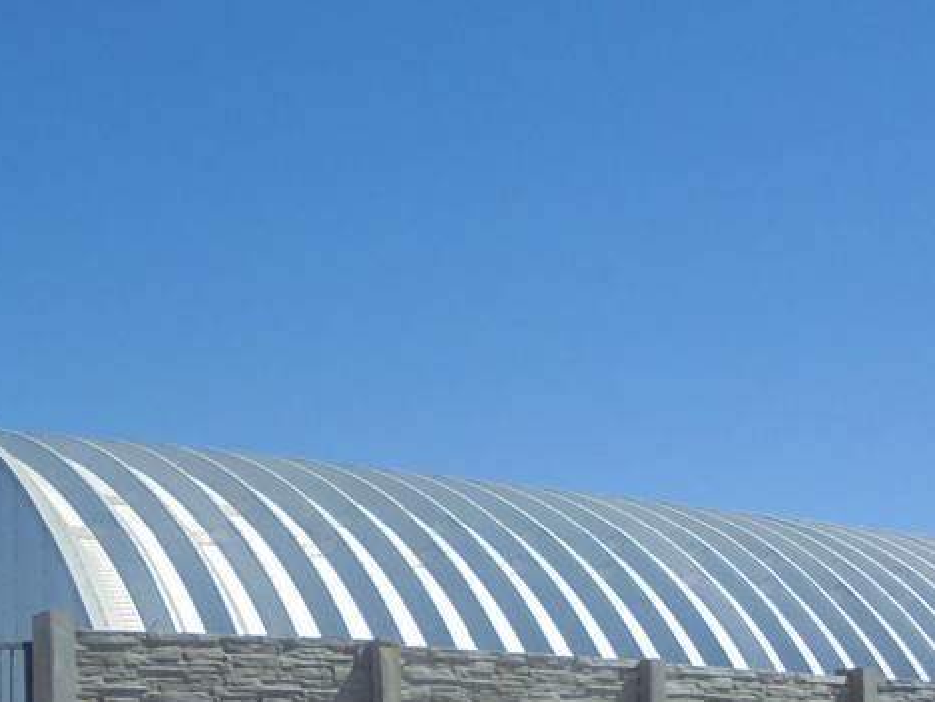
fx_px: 1918
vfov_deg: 19.9
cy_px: 762
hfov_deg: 26.9
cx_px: 209
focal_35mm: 71
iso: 100
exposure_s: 1/160
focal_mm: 4.6
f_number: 11.5
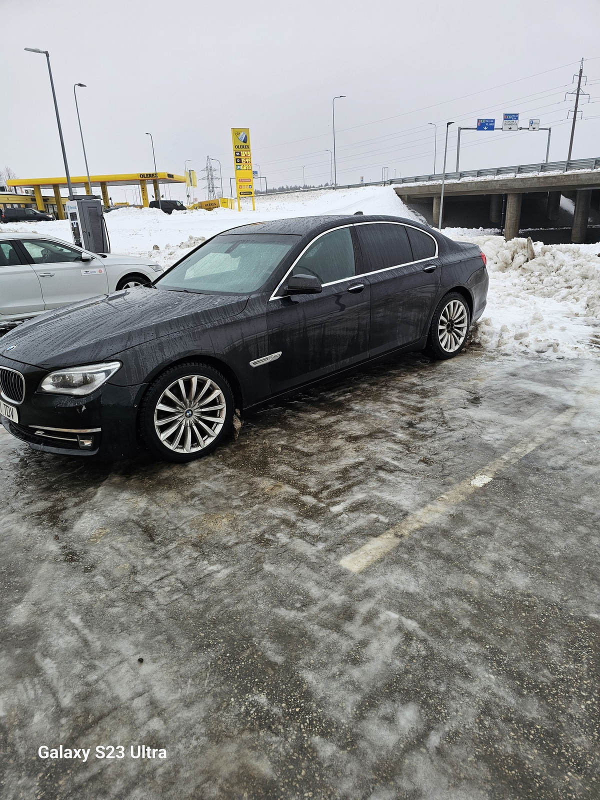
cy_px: 400
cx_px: 300
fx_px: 532
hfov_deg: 58.9
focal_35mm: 23
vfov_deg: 73.9
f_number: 1.7
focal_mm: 6.3
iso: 20
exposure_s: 1/100
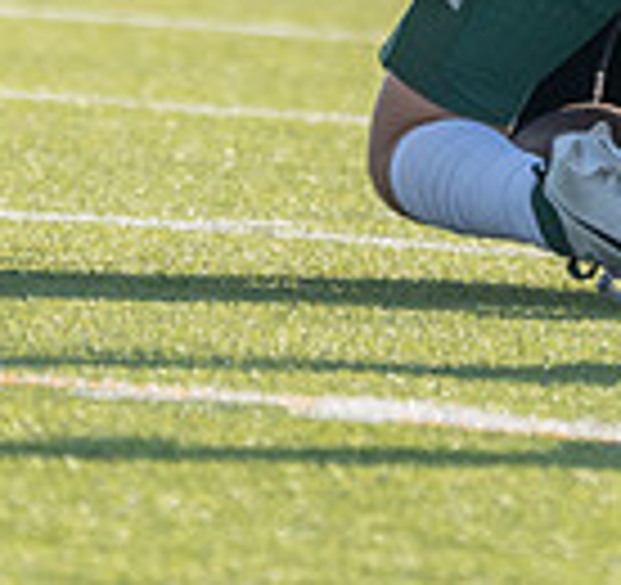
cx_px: 332
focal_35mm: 1875
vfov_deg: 0.9
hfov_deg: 1.0
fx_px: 36969
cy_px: -493
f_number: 5.6
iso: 400
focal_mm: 400
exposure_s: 1/1250
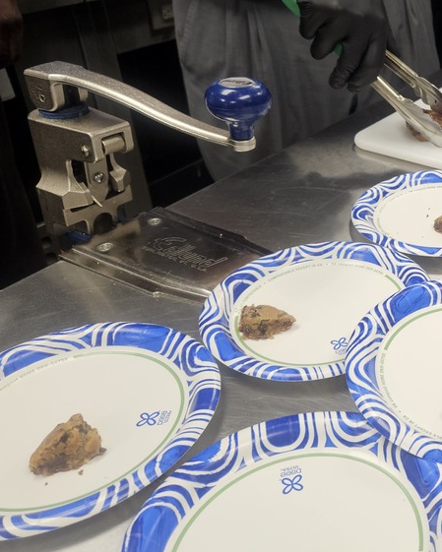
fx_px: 670
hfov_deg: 32.0
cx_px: 493
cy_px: 196
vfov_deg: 44.3
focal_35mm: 41
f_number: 1.8
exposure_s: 1/180
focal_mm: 5.4
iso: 125
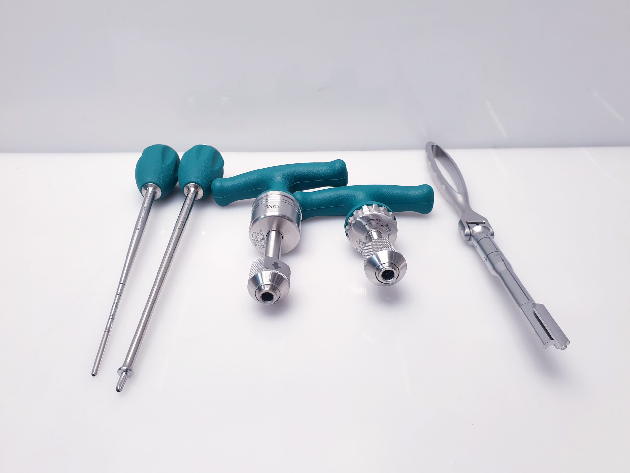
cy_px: 236
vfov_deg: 53.1
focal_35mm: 26
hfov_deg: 67.3
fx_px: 473
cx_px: 315
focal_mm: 4.3
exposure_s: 1/50
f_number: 2.4
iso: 64
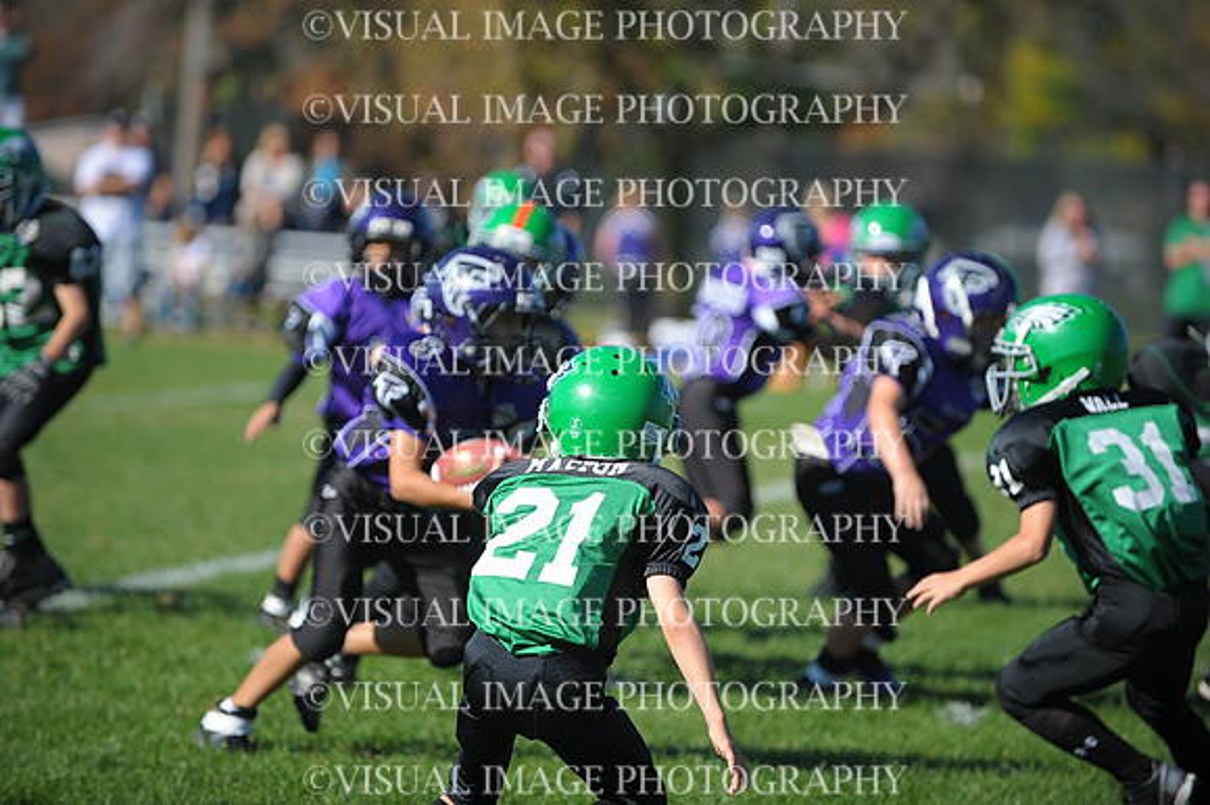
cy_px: 402
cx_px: 605
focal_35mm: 200
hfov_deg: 10.3
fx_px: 6718
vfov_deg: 6.9
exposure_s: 1/2000
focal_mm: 200
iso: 200
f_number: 3.2
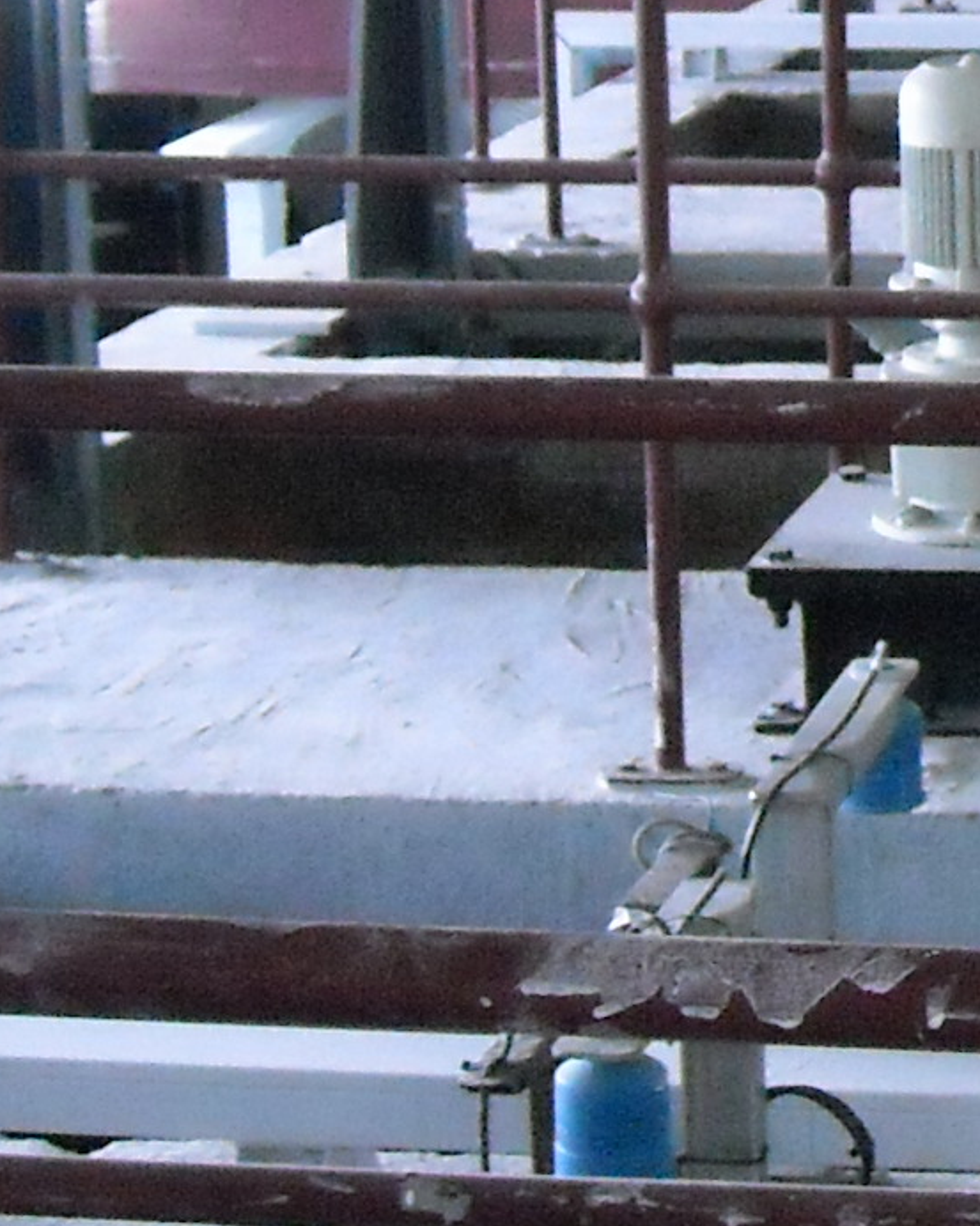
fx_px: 4644
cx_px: 1554
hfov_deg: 11.5
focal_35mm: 128
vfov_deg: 14.7
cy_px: -85
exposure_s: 1/84
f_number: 2.8
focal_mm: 5.7
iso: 800
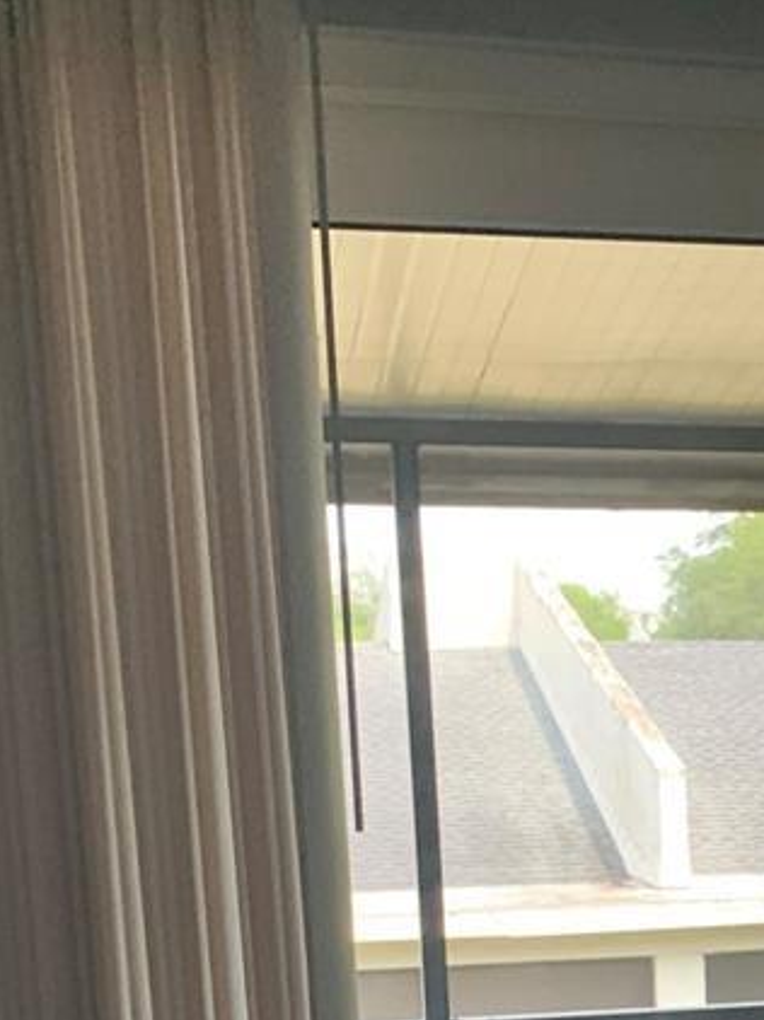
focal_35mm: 74
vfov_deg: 24.9
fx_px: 2180
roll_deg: +1.3
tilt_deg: -7.9
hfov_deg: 18.8
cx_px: 914
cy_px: 1059
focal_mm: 4.25
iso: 80
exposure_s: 1/121
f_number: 1.8
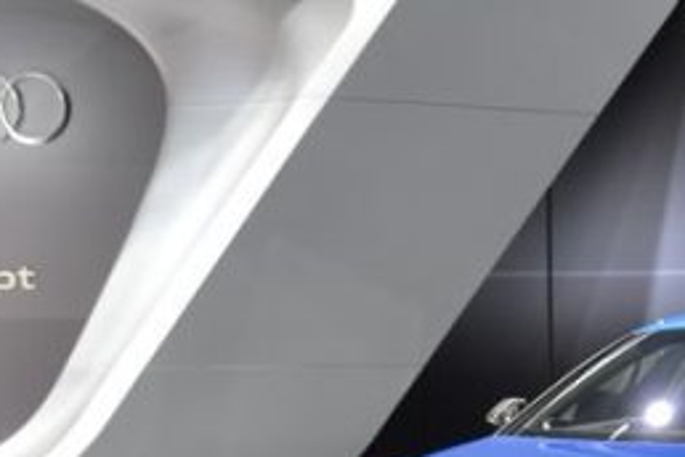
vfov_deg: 14.3
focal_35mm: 93
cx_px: 706
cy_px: 538
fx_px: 1769
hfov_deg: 21.1
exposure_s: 1/60
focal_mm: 20
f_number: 4
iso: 400
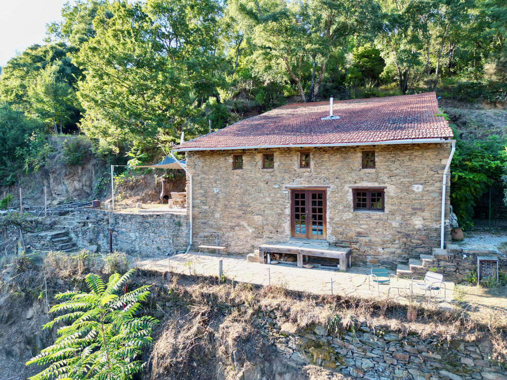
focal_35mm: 24
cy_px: 190
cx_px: 254
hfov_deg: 71.6
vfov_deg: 56.8
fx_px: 352
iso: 130
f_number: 1.7
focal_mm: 6.72
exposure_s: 1/350
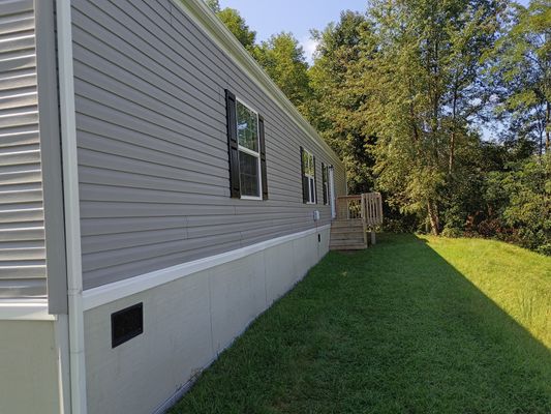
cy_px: 207
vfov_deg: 48.2
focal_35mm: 29
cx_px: 276
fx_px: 462
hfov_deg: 61.6
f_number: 1.8
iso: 100
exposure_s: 1/410
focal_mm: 4.27
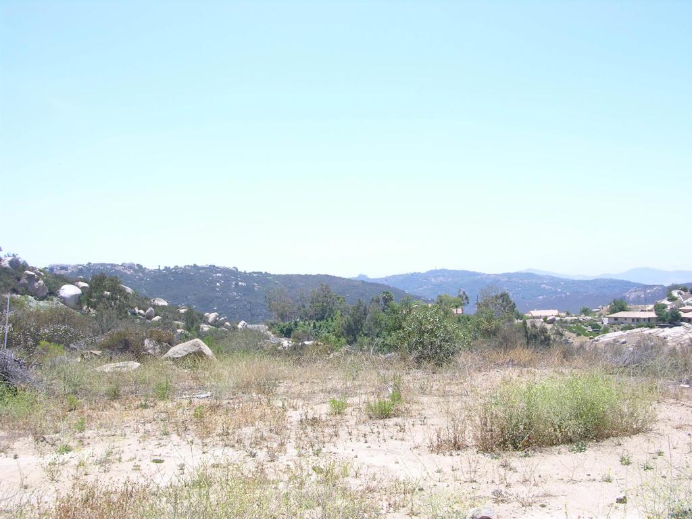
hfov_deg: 52.6
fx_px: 700
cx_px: 346
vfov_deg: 40.7
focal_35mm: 35
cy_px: 260
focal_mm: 8.9
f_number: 5.6
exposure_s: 1/206
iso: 50
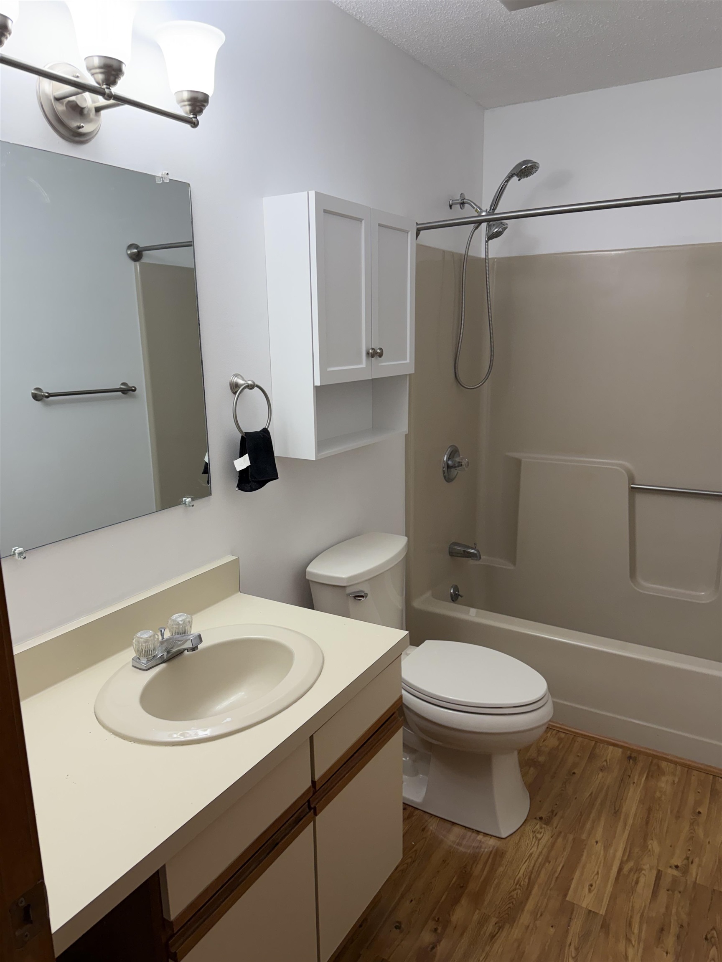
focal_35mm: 24
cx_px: 361
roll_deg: +1.2
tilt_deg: -12.8
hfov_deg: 56.8
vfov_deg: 71.6
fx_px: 667
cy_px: 481
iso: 125
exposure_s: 1/130
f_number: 1.78
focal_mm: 6.76
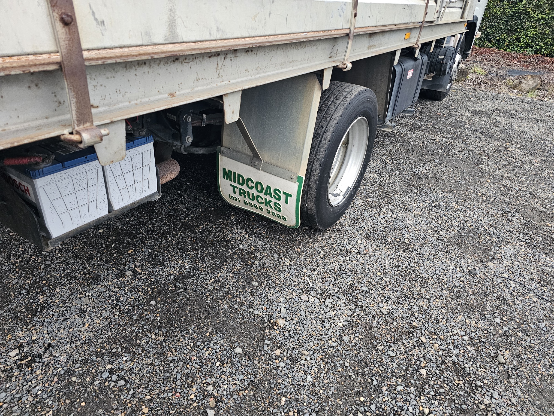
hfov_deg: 73.9
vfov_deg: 58.9
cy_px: 208
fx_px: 368
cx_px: 277
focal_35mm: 23
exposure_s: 1/100
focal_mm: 6.3
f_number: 1.7
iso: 640
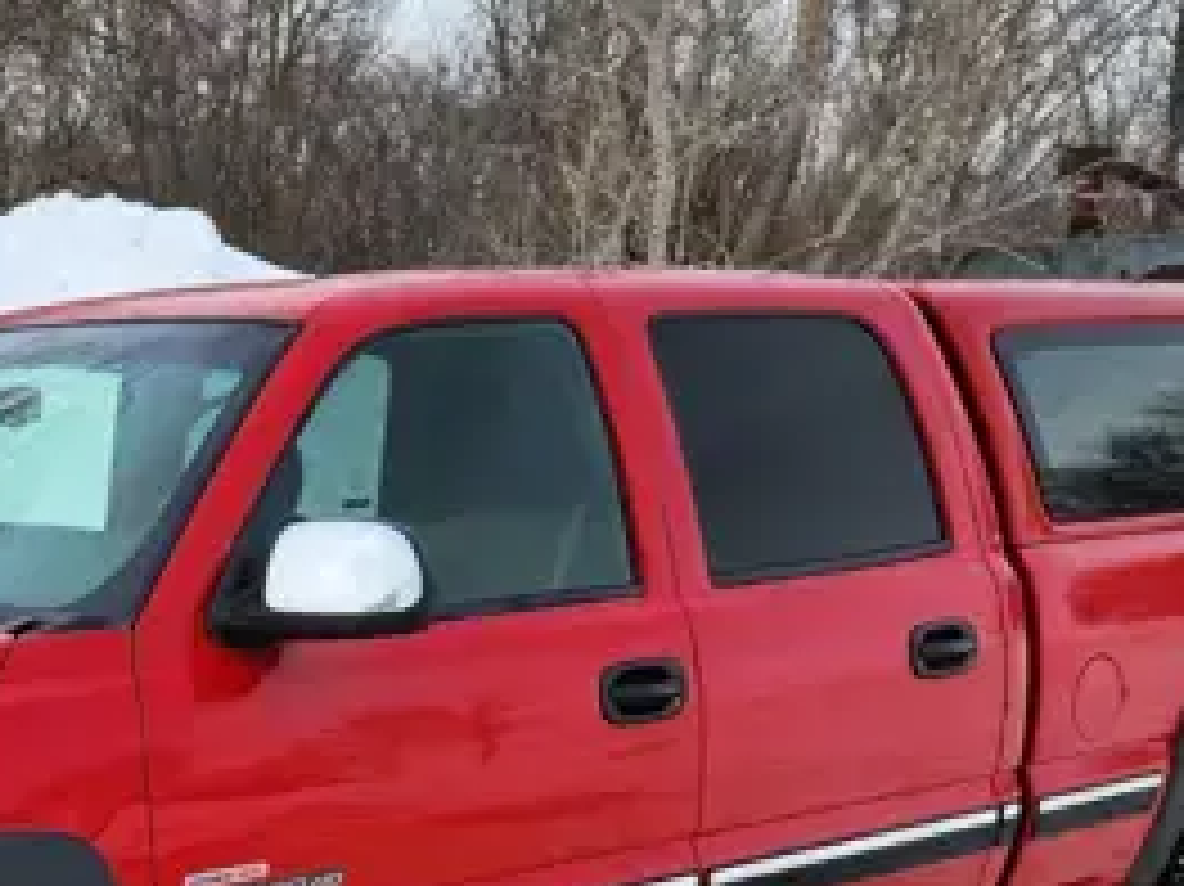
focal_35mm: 56
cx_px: 158
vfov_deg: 25.0
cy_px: 864
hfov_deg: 32.9
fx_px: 1915
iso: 20
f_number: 1.8
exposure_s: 1/2953
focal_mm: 5.4
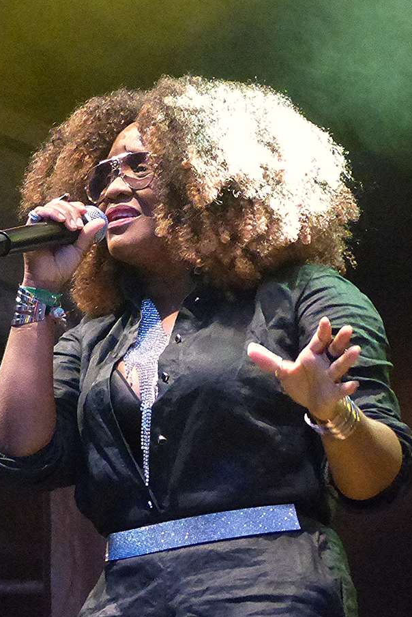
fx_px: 2384
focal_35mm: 139
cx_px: 173
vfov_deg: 14.8
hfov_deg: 9.9
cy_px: 339
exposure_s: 1/125
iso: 1600
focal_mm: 21.8
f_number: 2.8
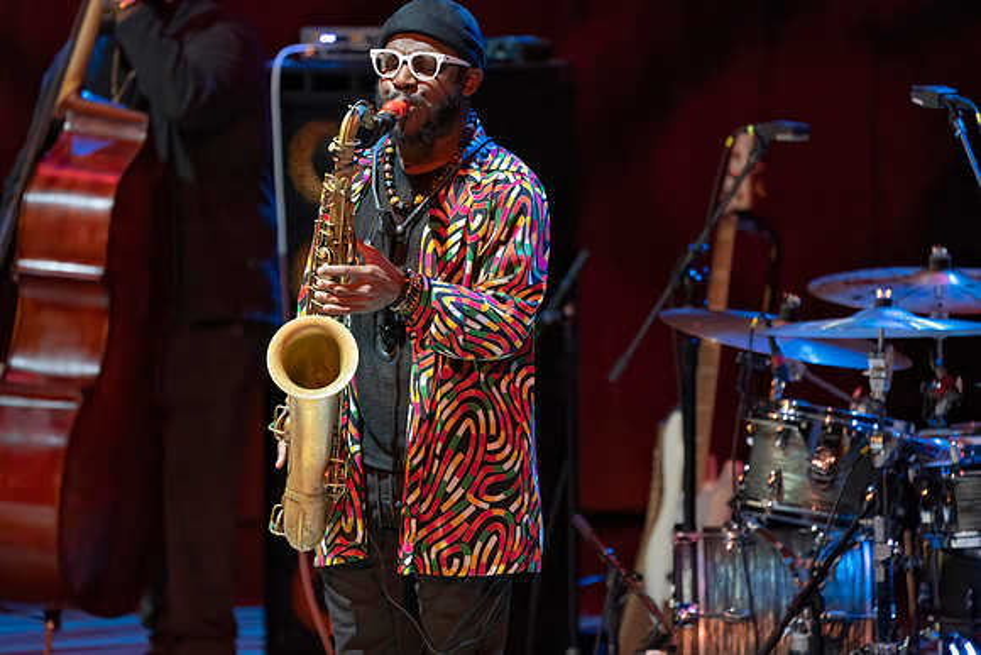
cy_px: 328
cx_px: 490
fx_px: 9839
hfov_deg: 5.7
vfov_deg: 3.8
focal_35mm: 361
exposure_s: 1/320
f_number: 5.6
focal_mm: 361
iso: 5000
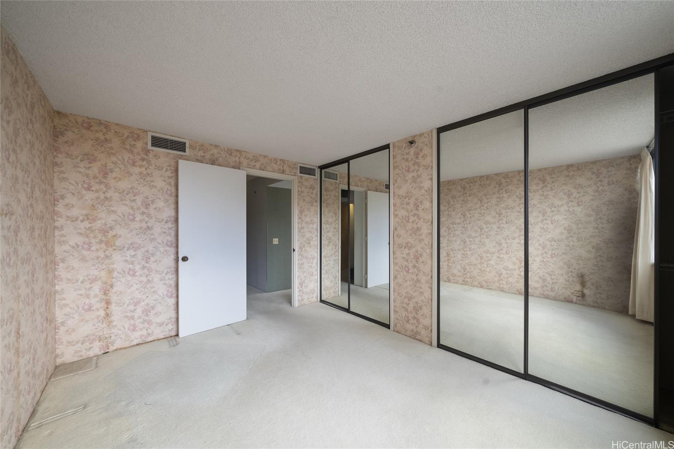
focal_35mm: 12
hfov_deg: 112.6
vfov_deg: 90.0
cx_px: 337
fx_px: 225
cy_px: 224
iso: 125
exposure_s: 1/5
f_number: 9
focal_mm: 12
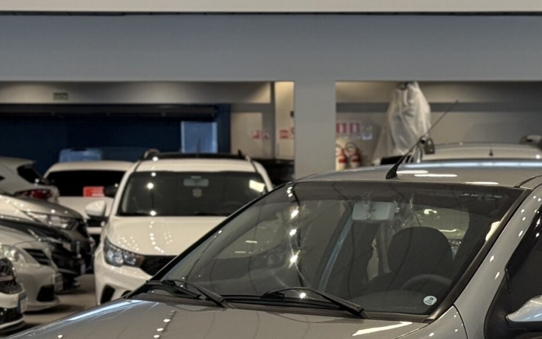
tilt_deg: -5.6
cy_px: 388
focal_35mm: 139
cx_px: 348
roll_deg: -0.3
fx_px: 2054
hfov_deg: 15.0
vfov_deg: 9.3
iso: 125
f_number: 1.78
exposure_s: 1/60
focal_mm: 6.76
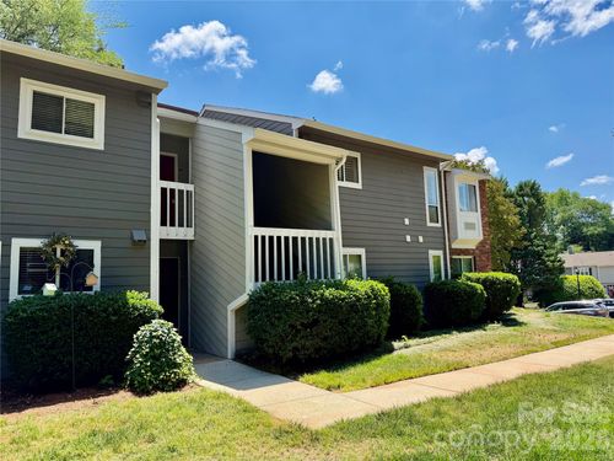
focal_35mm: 24
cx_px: 307
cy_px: 230
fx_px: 426
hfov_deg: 71.6
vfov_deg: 56.8
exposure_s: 1/2703
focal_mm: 6.76
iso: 80
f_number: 1.78
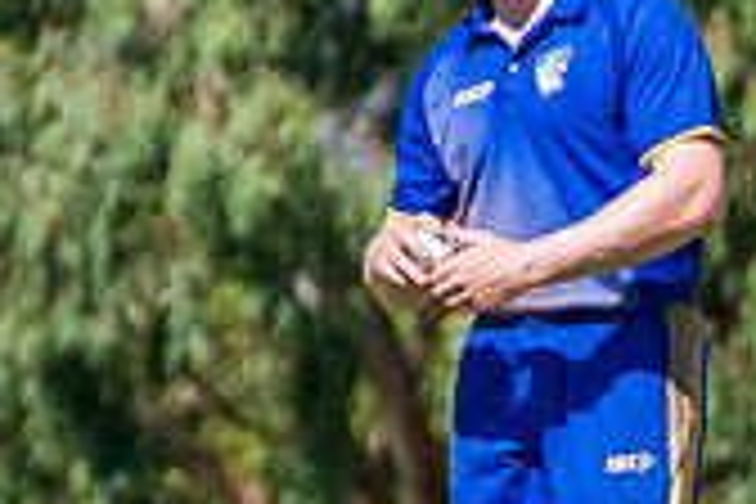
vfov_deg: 0.7
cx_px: 432
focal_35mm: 2073
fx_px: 43530
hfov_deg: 1.0
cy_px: 364
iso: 400
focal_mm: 400
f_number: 7.1
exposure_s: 1/2000
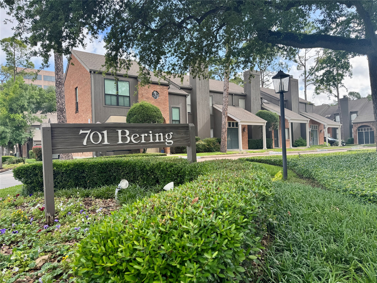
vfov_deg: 56.8
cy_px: 142
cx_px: 188
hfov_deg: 71.6
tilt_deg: +0.9
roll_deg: +1.3
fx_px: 261
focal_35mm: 24
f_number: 1.78
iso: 80
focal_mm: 6.76
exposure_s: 1/715
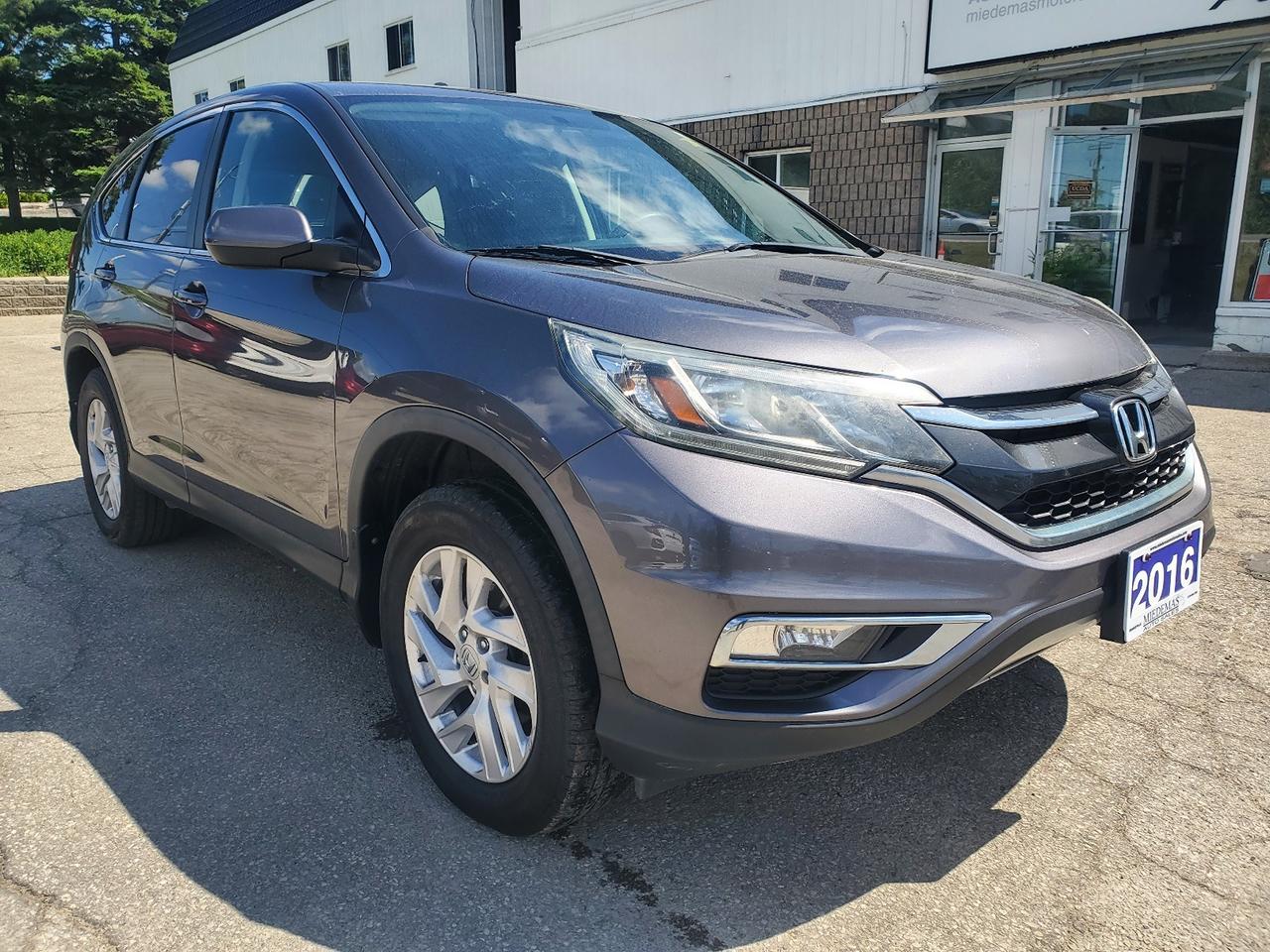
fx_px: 954
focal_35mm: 26
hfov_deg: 67.3
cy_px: 476
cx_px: 635
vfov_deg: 53.1
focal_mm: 4.3
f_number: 2.4
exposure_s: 1/909
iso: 50
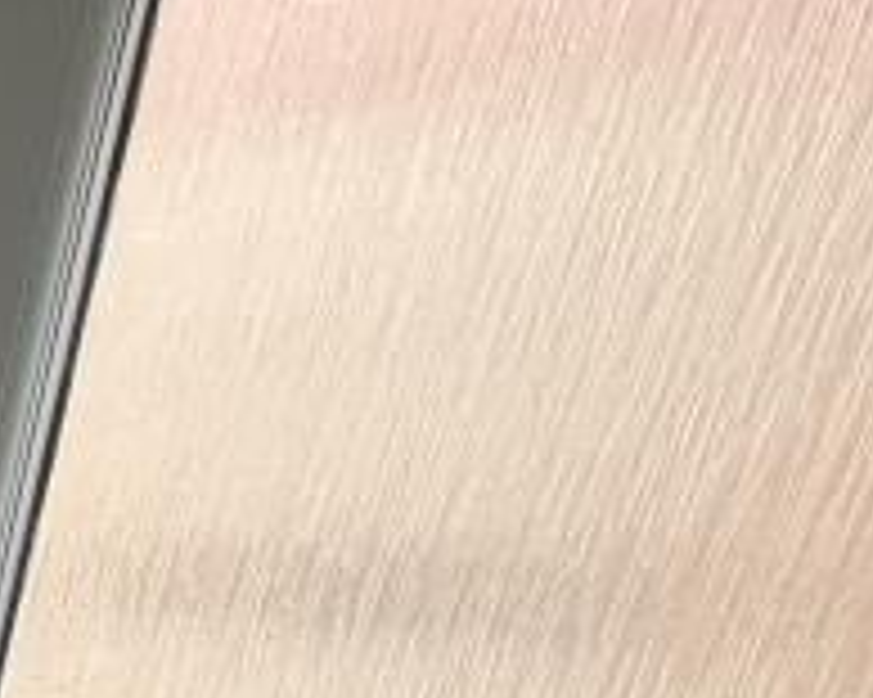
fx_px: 1859
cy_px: 1180
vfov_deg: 17.9
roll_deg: +2.1
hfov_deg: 14.7
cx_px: -1278
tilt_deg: -21.4
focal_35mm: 72
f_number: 2.2
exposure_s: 1/121
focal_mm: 2.22
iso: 320
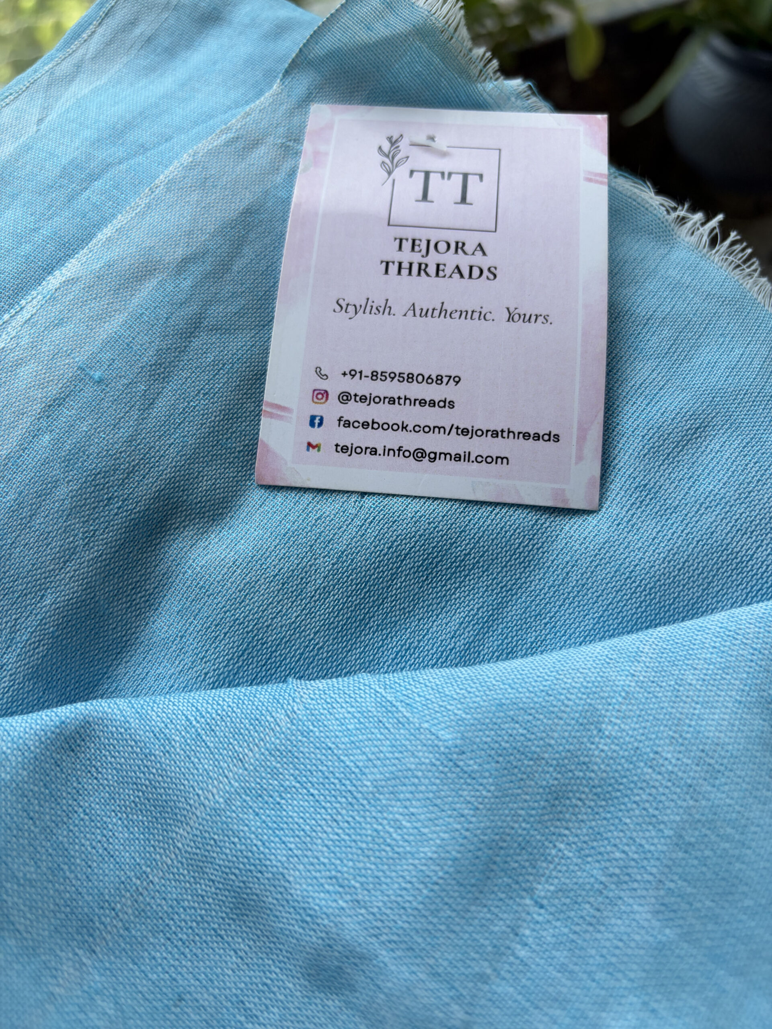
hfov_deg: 53.1
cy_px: 514
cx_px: 386
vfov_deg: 67.3
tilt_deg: -54.5
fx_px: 773
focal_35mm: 26
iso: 50
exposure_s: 1/680
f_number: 1.6
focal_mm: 5.96
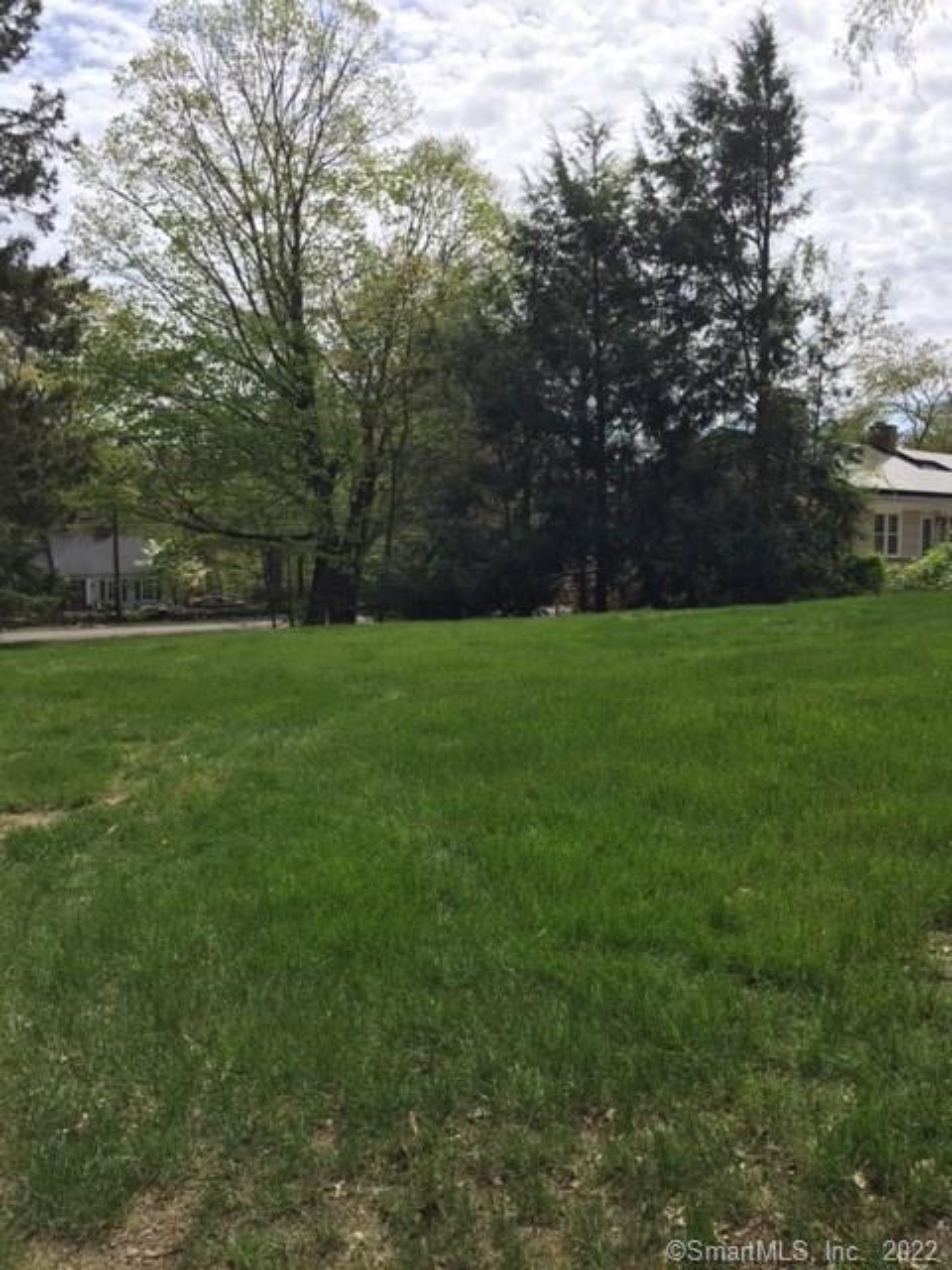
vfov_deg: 61.7
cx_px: 476
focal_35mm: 29
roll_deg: -1.7
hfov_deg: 48.2
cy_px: 635
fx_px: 1063
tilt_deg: -5.7
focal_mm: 4.15
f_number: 2.2
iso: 32
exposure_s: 1/2083
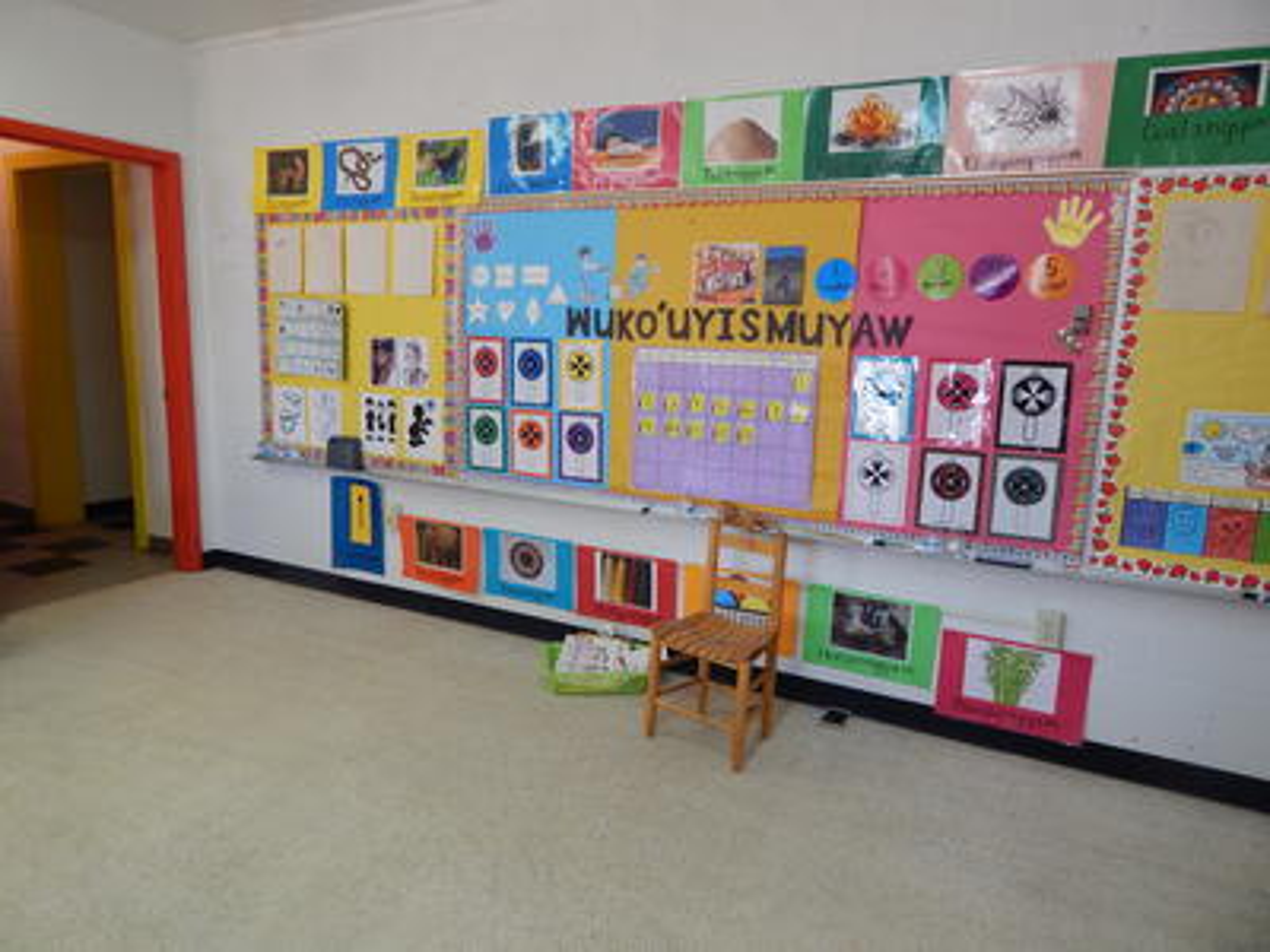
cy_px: 476
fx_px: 807
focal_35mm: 22
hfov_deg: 76.4
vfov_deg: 61.1
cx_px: 635
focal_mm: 4
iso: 140
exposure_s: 1/30
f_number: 3
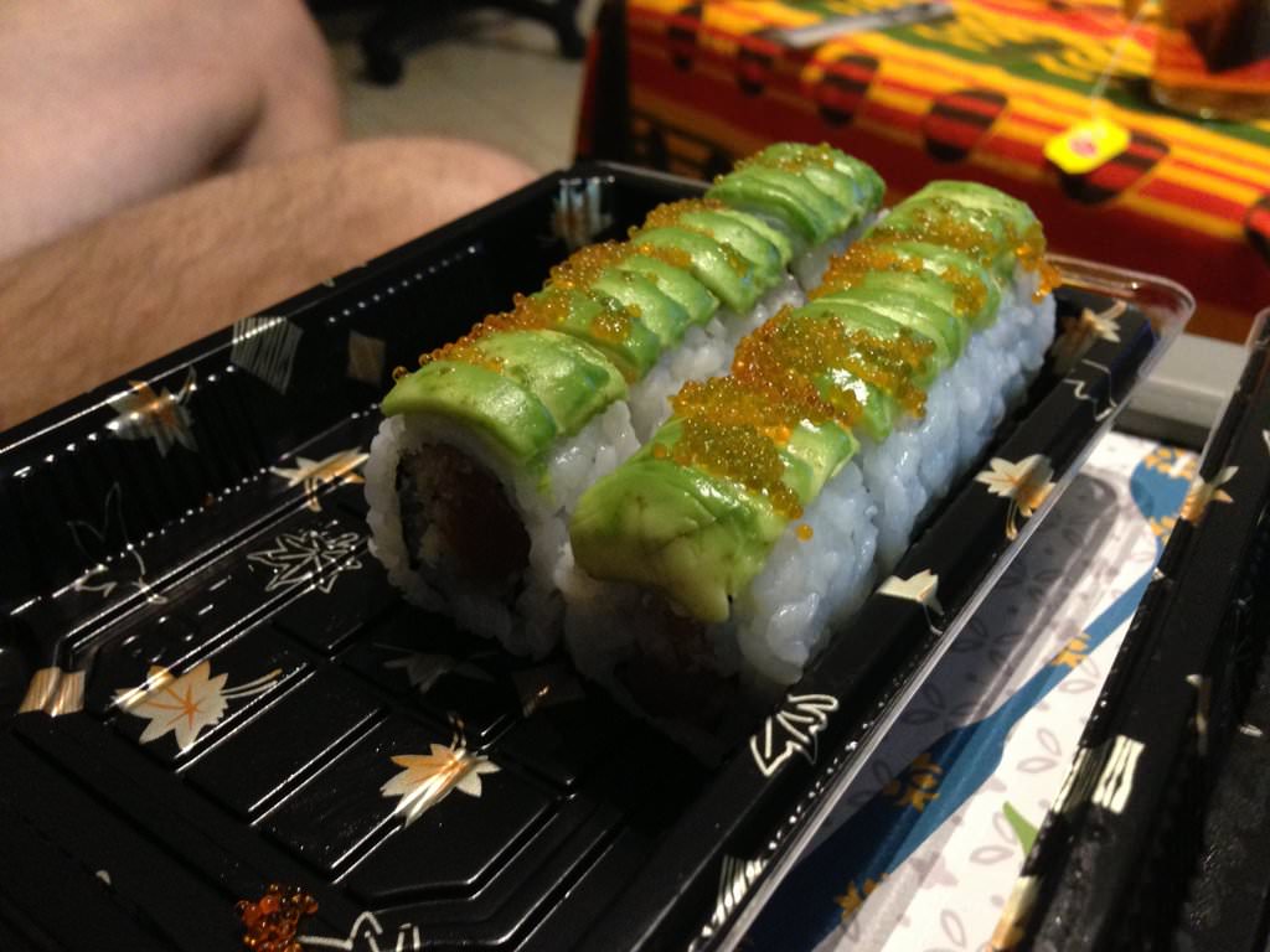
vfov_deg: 42.9
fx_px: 1211
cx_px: 635
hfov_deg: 55.4
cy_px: 476
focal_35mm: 33
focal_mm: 4.13
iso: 400
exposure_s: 1/15
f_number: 2.4
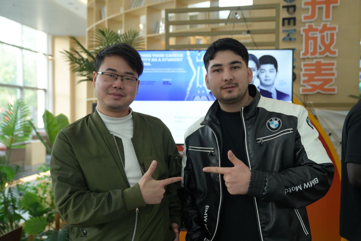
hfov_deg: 51.9
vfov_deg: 35.9
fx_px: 371
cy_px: 120
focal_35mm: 37
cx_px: 180
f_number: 3.5
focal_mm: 37
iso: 1250
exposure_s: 1/125
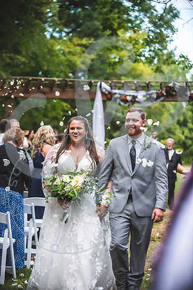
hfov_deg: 14.4
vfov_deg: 21.5
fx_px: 764
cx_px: 96
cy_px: 145
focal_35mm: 95
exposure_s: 1/640
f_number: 2.8
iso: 640
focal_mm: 95
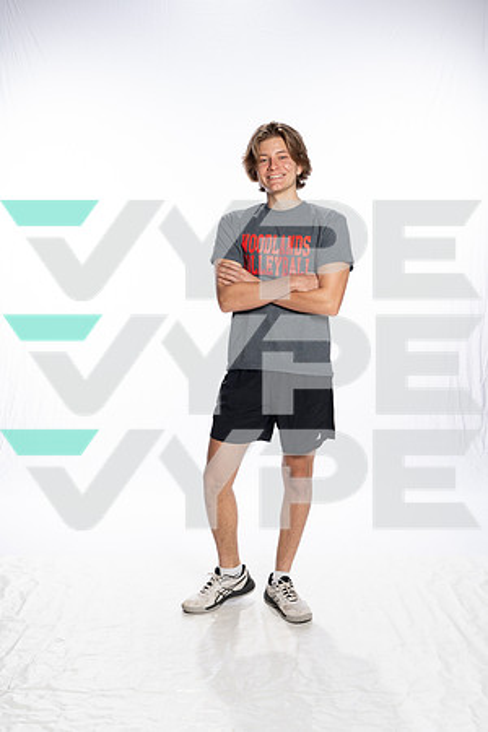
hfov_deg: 27.0
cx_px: 244
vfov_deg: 39.6
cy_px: 366
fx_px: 1017
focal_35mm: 50
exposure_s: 1/250
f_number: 8
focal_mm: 50
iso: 320
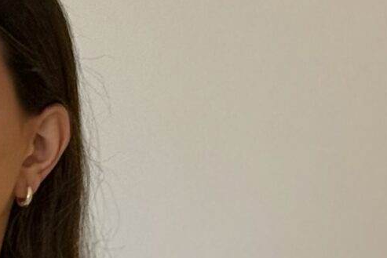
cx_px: -105
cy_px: 438
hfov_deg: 7.9
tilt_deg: -4.6
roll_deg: -2.5
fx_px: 2785
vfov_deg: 5.2
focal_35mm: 259
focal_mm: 6.76
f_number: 1.78
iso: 80
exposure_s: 1/50
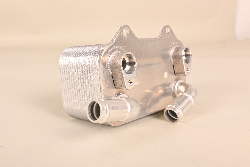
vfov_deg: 33.4
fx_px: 278
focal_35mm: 40
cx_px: 123
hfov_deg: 48.5
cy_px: 84
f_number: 10
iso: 400
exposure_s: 1/160
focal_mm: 26
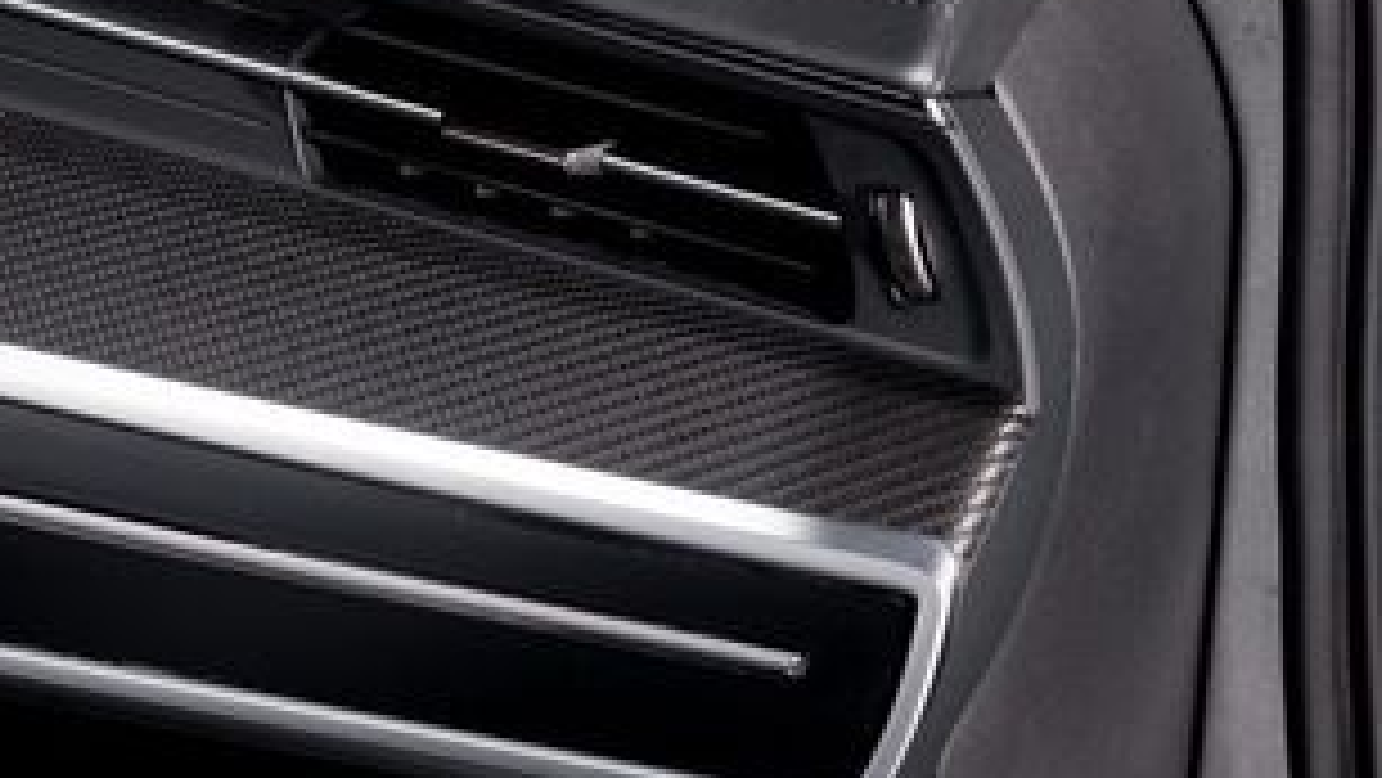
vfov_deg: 10.1
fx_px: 4399
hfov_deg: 17.7
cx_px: 234
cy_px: 389
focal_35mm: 120
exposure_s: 1/160
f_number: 8
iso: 250
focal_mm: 55
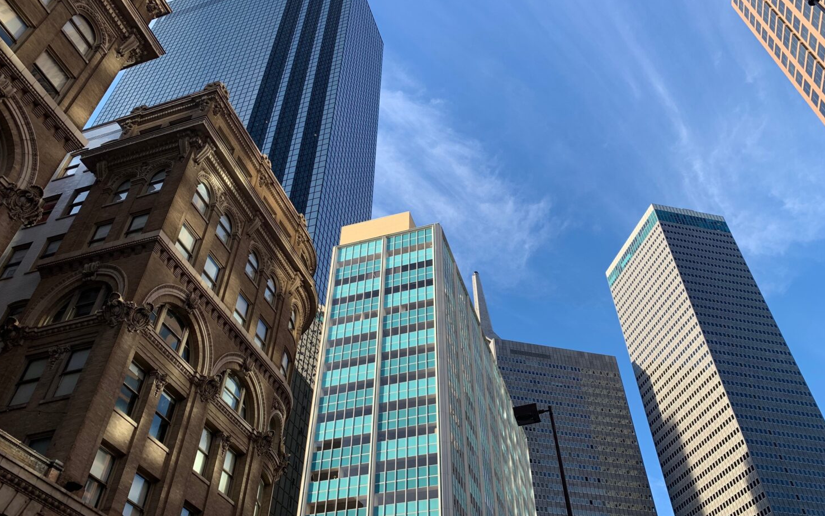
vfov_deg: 44.5
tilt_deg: +44.4
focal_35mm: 28
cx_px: 412
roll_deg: -0.8
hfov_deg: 66.5
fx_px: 630
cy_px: 250
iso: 25
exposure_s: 1/664
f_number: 1.8
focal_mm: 4.25
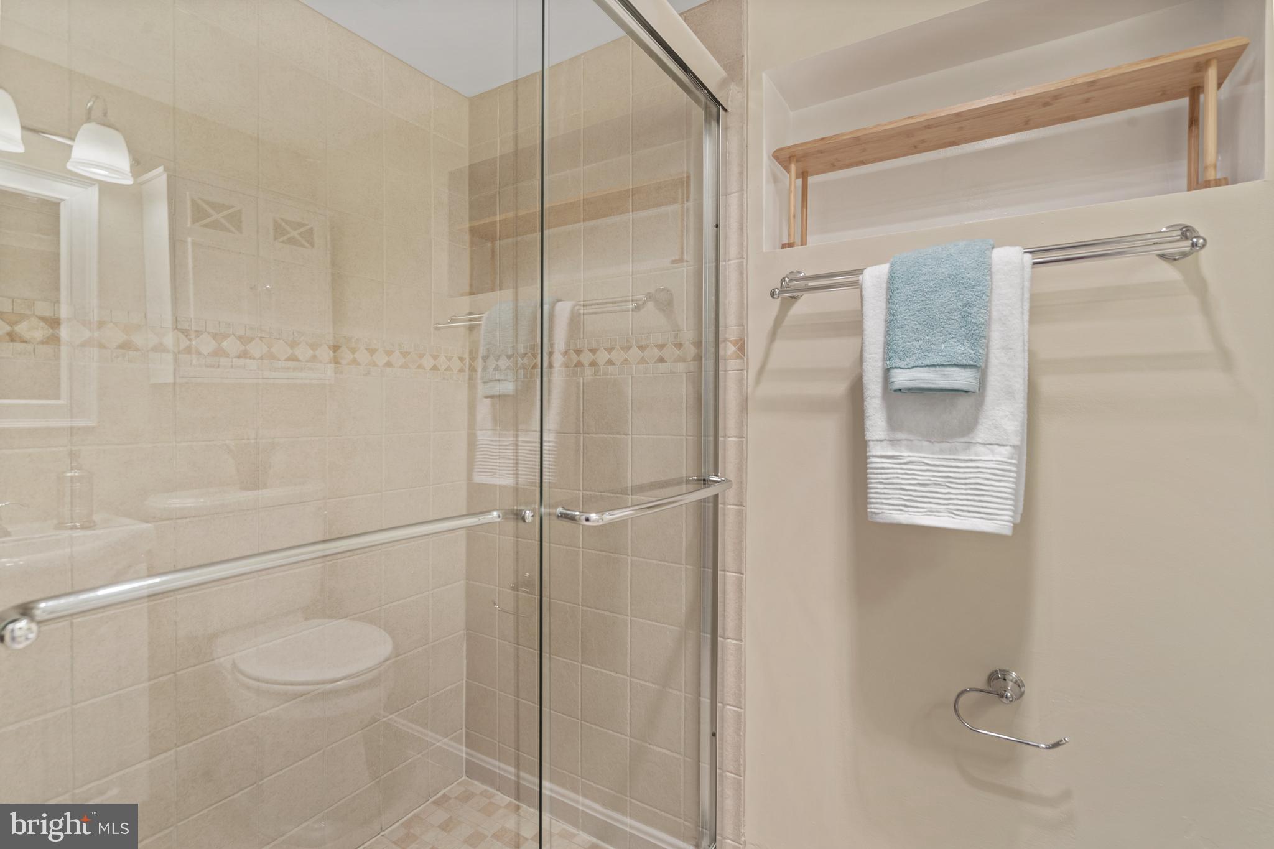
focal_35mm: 16
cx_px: 637
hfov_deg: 96.7
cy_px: 424
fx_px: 566
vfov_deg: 73.7
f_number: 8
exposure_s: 1/4
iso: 200
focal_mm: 16
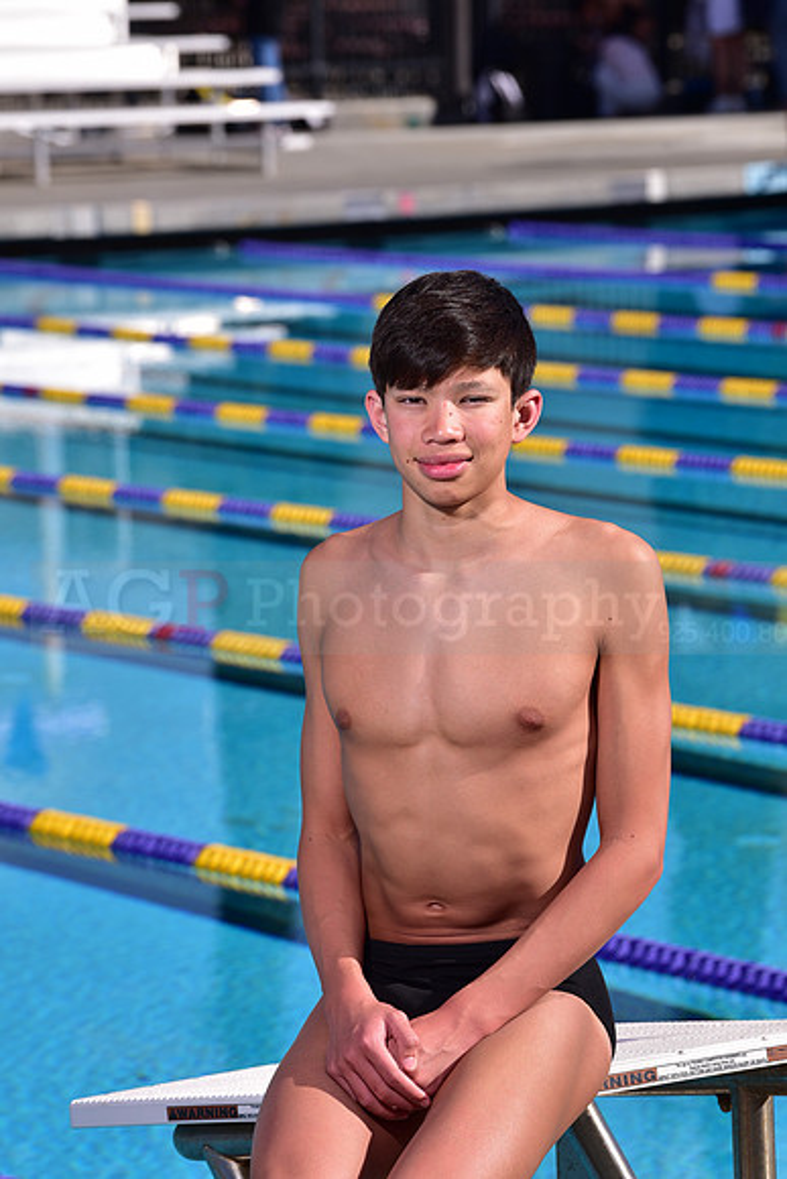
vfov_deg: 12.1
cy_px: 590
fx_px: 5571
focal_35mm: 170
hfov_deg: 8.1
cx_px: 394
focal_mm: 170
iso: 80
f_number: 9
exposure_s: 1/250
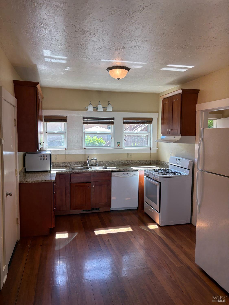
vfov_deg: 67.3
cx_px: 114
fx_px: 229
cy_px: 152
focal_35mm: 26
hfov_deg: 53.1
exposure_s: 1/125
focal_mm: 5.96
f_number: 1.6
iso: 50
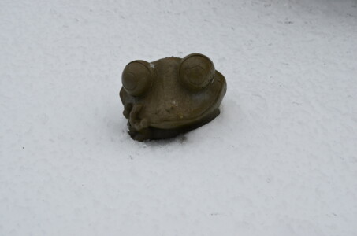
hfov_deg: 18.2
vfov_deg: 12.1
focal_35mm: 112
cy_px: 118
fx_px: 1113
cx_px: 178
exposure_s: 1/125
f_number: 9
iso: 800
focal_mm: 75
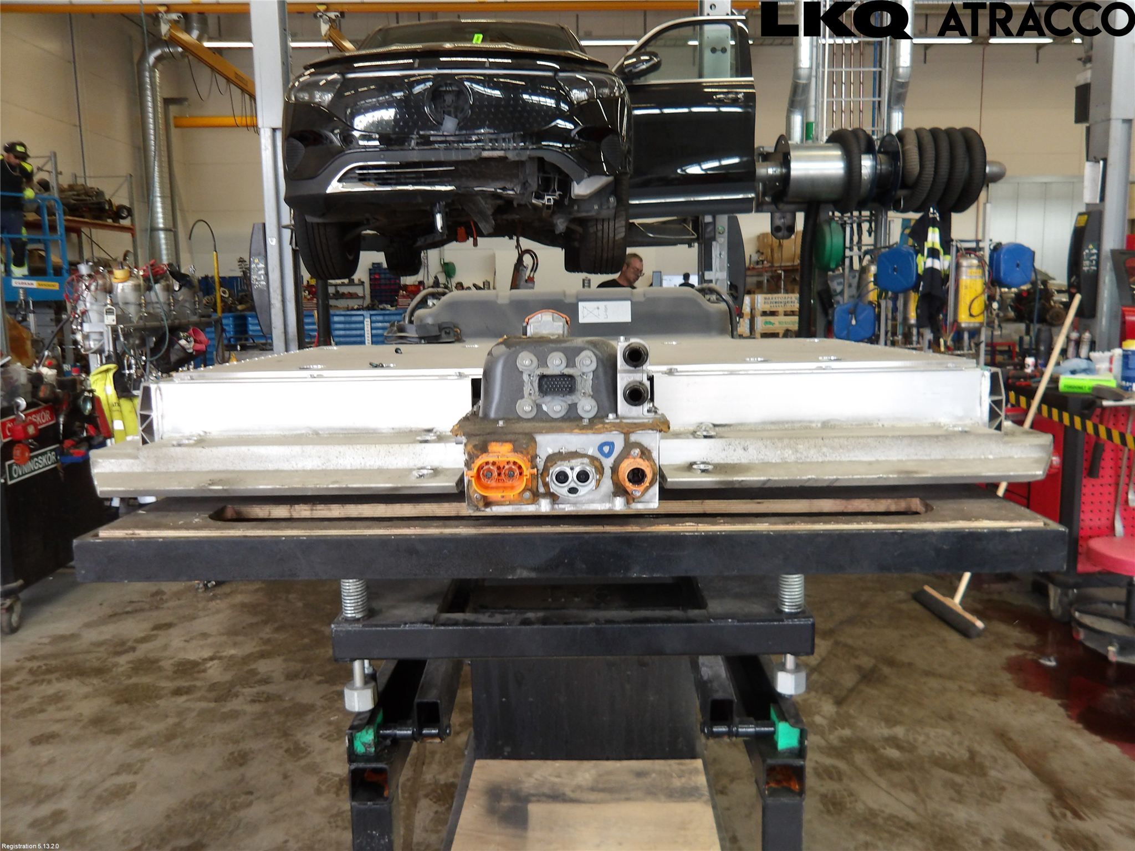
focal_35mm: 27
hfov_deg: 65.3
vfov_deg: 51.4
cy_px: 426
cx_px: 568
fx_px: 885
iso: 208
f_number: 3
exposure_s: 1/60
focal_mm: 4.9
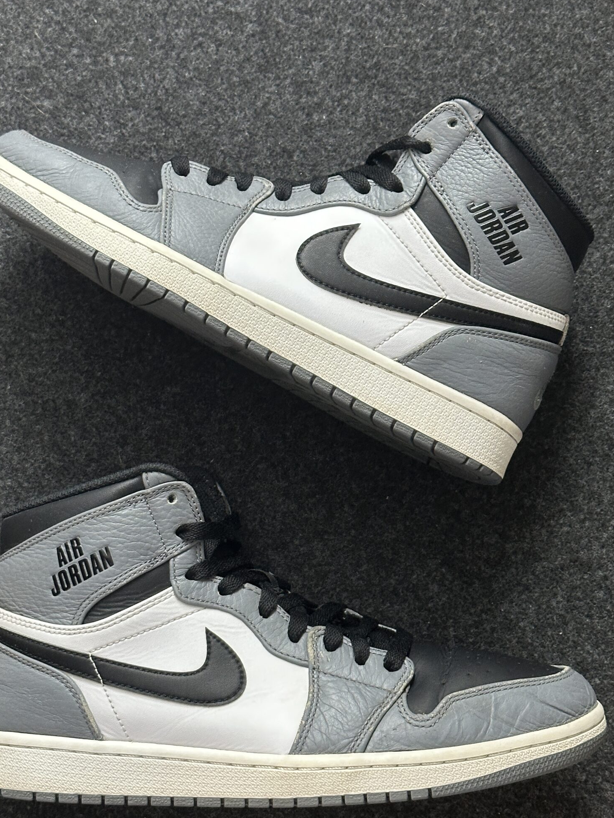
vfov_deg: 30.7
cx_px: 281
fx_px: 1490
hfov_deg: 23.3
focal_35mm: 63
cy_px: 484
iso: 320
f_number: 1.78
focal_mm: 6.86
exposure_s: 1/36
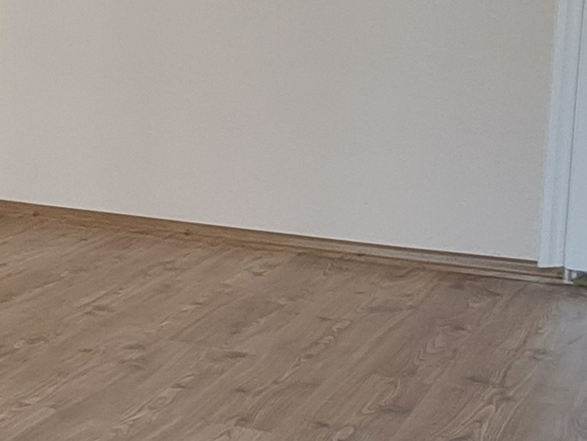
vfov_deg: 18.4
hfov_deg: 22.0
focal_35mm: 80
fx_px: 1357
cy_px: 178
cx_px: -175
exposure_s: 1/50
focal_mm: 1.74
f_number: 2.2
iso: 50
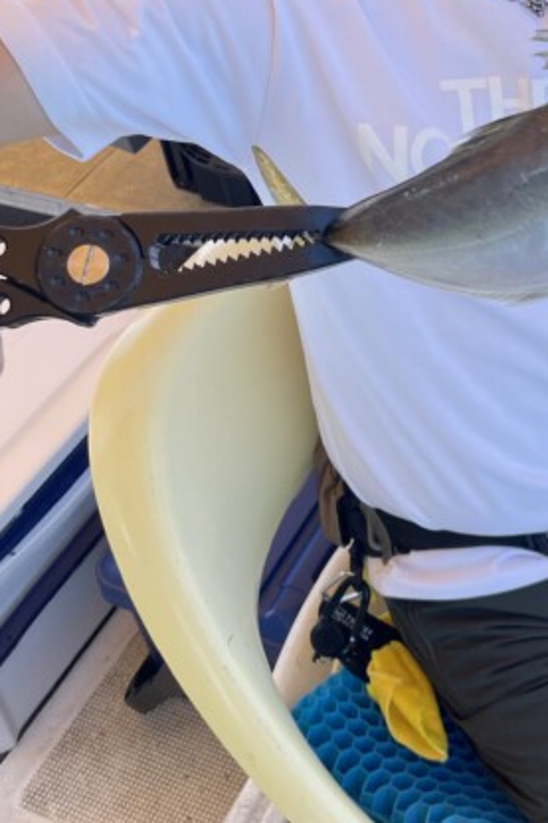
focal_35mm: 52
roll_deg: +2.3
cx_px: 542
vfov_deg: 37.5
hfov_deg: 24.8
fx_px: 1188
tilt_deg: -33.7
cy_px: 229
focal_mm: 4.2
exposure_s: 1/686
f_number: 1.6
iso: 32
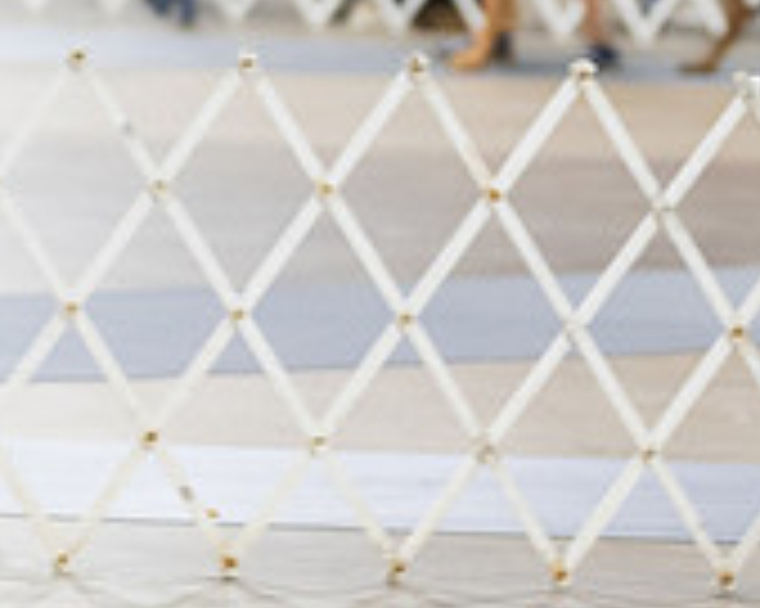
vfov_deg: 3.2
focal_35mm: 483
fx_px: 10858
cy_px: 72
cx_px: 893
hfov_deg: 4.0
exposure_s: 1/160
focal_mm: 129
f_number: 2.8
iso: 2500
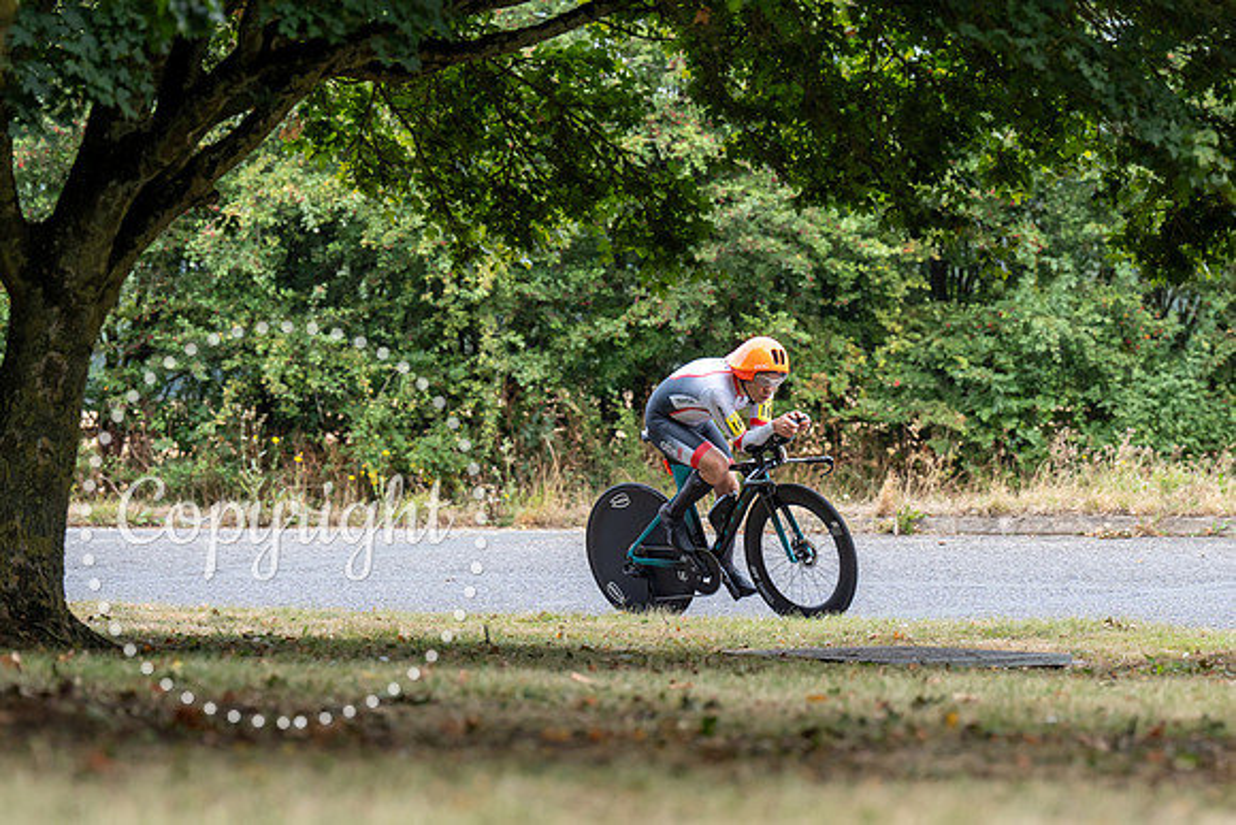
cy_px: 479
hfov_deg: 9.2
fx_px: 7683
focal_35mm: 224
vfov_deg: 6.1
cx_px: 784
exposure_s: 1/1000
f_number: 4
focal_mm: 158
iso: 800
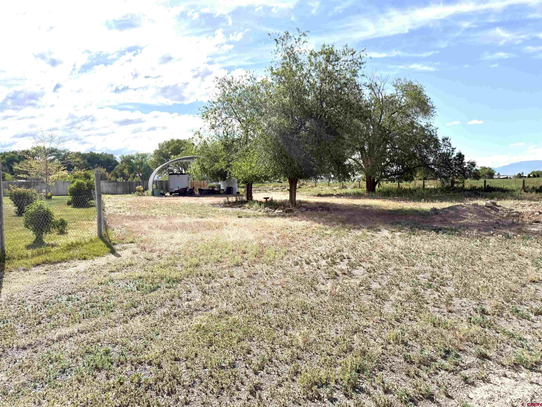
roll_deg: +1.6
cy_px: 204
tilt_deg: -4.1
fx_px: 376
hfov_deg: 71.6
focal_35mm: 24
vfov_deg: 56.8
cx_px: 271
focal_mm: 6.76
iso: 100
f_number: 1.78
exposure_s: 1/8130
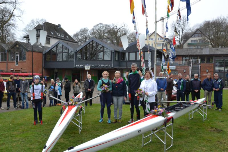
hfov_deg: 61.9
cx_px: 114
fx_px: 190
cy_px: 76
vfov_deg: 43.6
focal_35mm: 30
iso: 800
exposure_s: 1/400
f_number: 10
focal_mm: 20
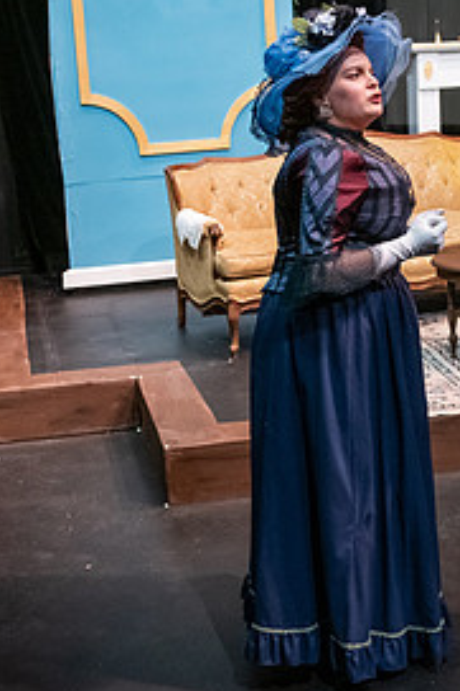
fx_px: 1554
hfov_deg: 16.8
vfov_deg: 24.9
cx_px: 310
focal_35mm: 81
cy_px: 220
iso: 3200
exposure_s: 1/200
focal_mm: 38
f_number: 3.2
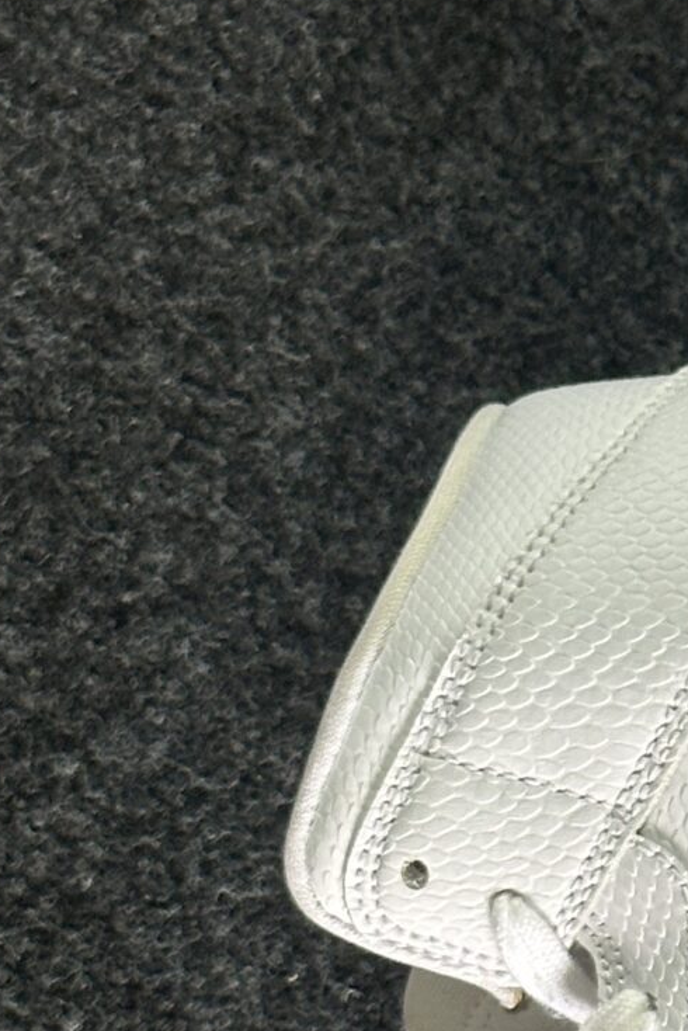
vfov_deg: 11.5
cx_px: 1330
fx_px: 4983
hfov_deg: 7.6
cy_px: 1305
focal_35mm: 174
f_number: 1.78
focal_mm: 6.86
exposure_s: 1/50
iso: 100
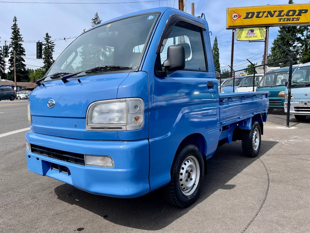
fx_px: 224
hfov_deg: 69.4
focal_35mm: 25
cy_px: 116
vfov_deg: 54.9
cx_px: 155
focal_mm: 5.1
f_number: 1.6
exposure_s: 1/2203
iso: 32
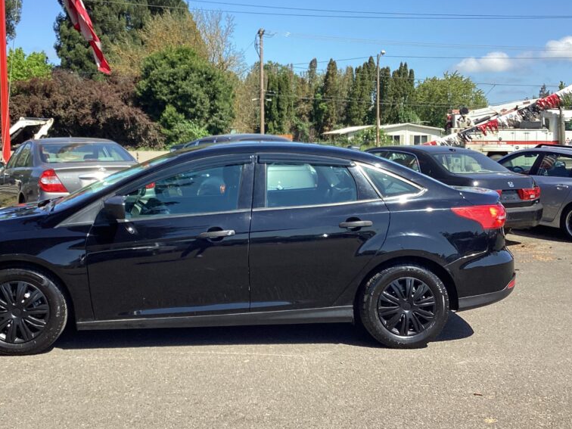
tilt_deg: -6.6
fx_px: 694
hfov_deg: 44.7
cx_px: 254
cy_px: 202
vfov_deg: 34.3
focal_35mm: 42
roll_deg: -0.1
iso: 25
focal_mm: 3.3
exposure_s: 1/721
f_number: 2.4
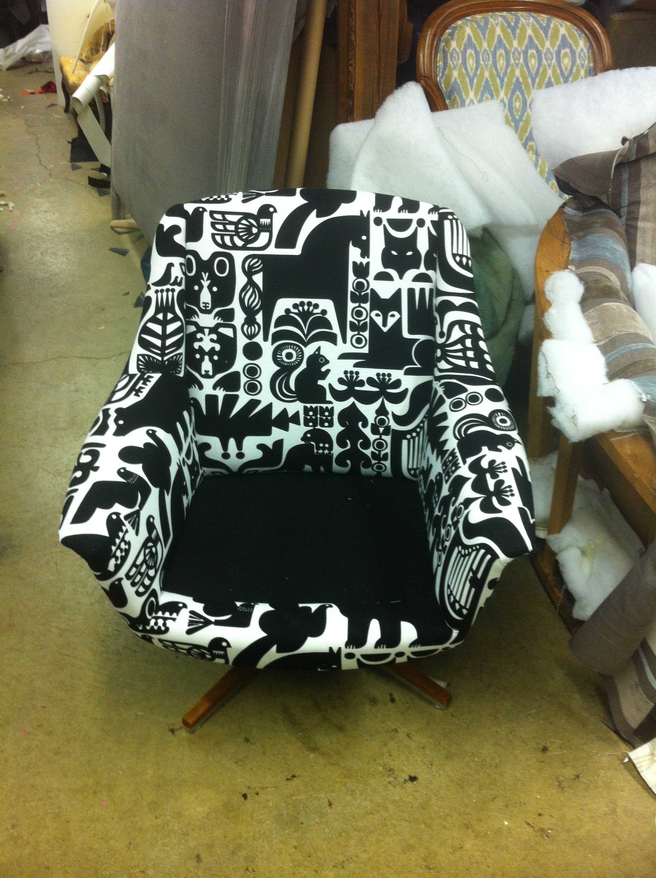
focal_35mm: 35
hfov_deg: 40.6
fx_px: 887
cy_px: 439
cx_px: 328
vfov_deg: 52.7
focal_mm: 3.85
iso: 125
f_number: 2.8
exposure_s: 1/15
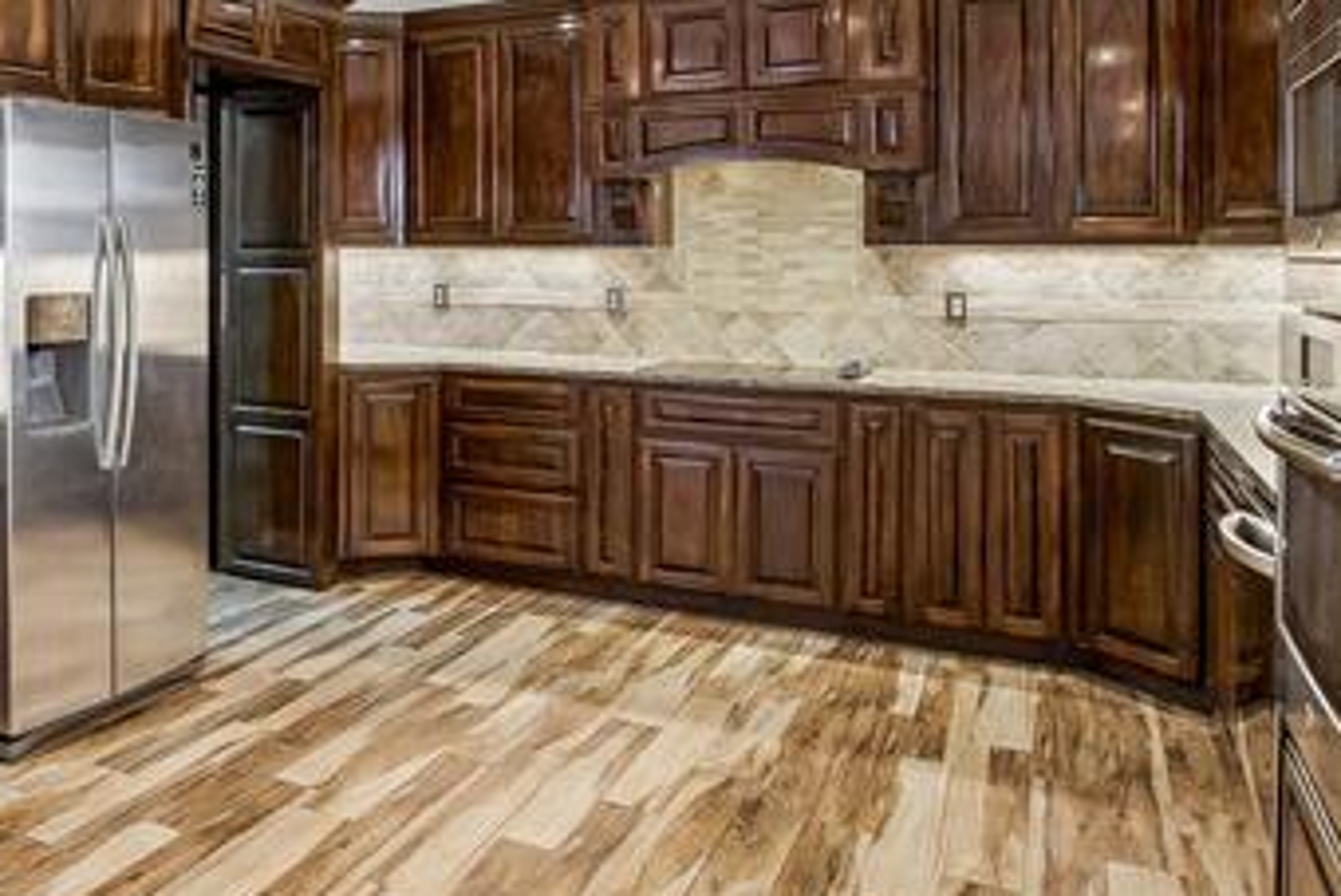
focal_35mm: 32
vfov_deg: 40.4
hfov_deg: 53.0
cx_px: 189
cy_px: 270
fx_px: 1192
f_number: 7.1
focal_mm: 17
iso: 320
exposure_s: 1/8
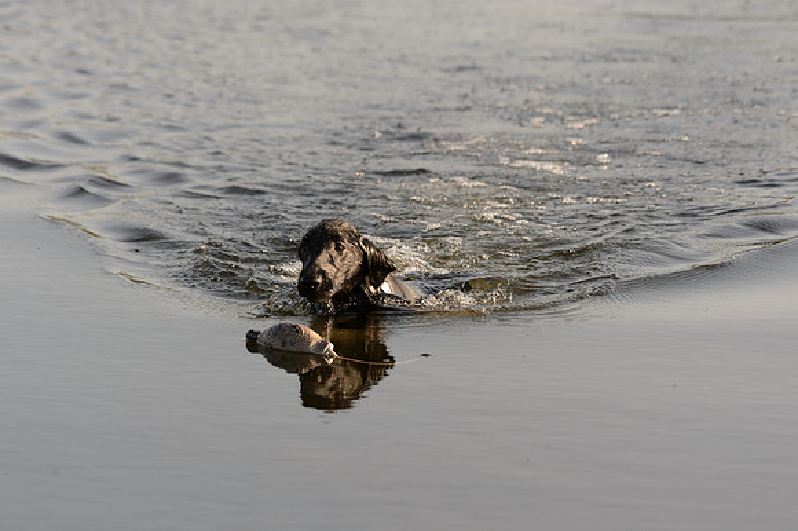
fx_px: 4874
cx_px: 399
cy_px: 266
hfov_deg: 9.4
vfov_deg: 6.2
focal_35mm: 220
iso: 900
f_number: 6.3
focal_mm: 220
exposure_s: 1/1600
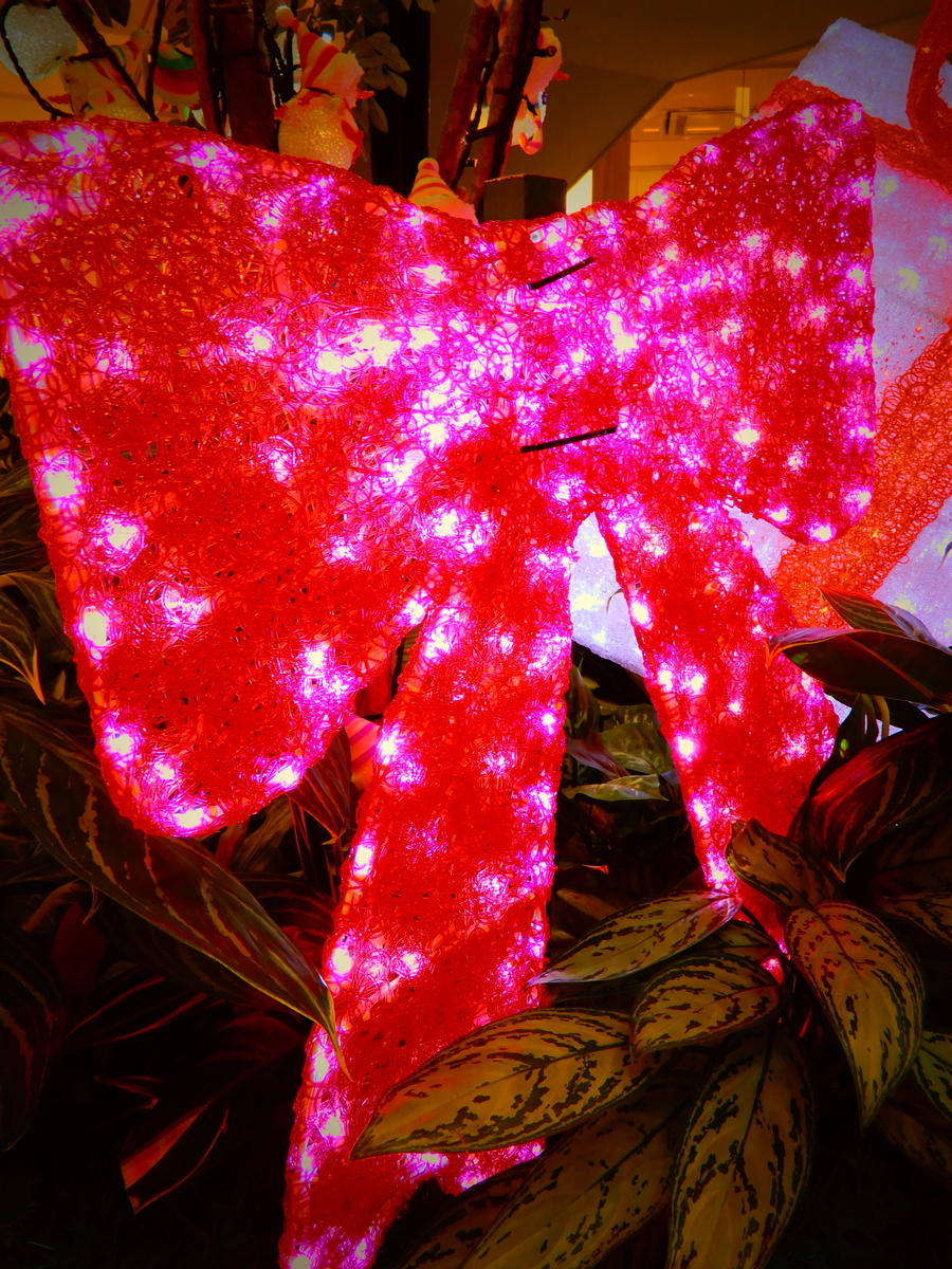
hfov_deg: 46.8
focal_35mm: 30
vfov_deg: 60.0
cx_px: 476
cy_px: 634
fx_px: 1100
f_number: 3.5
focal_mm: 5.4
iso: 160
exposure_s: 1/30
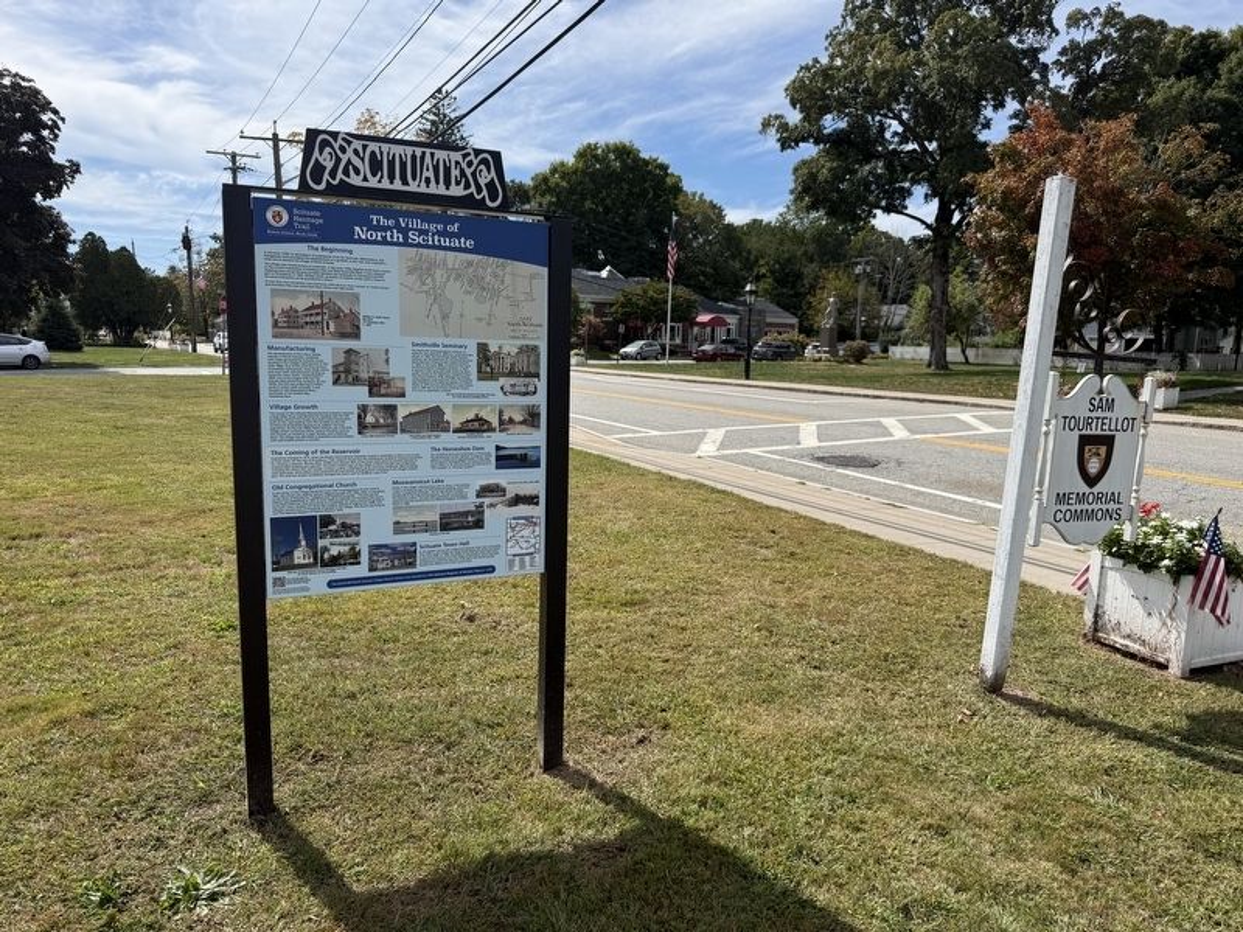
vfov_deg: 56.8
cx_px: 622
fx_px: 862
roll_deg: -3.3
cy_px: 466
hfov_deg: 71.6
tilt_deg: -5.0
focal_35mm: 24
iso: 80
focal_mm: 6.76
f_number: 1.78
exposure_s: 1/5319
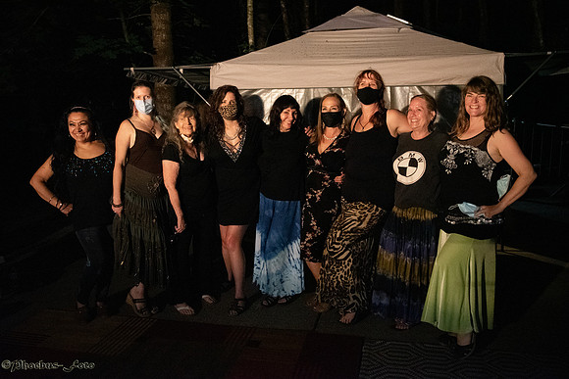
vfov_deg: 40.9
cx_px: 284
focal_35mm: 32
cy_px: 190
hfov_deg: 58.5
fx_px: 509
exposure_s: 1/250
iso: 12800
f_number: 2.8
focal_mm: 31
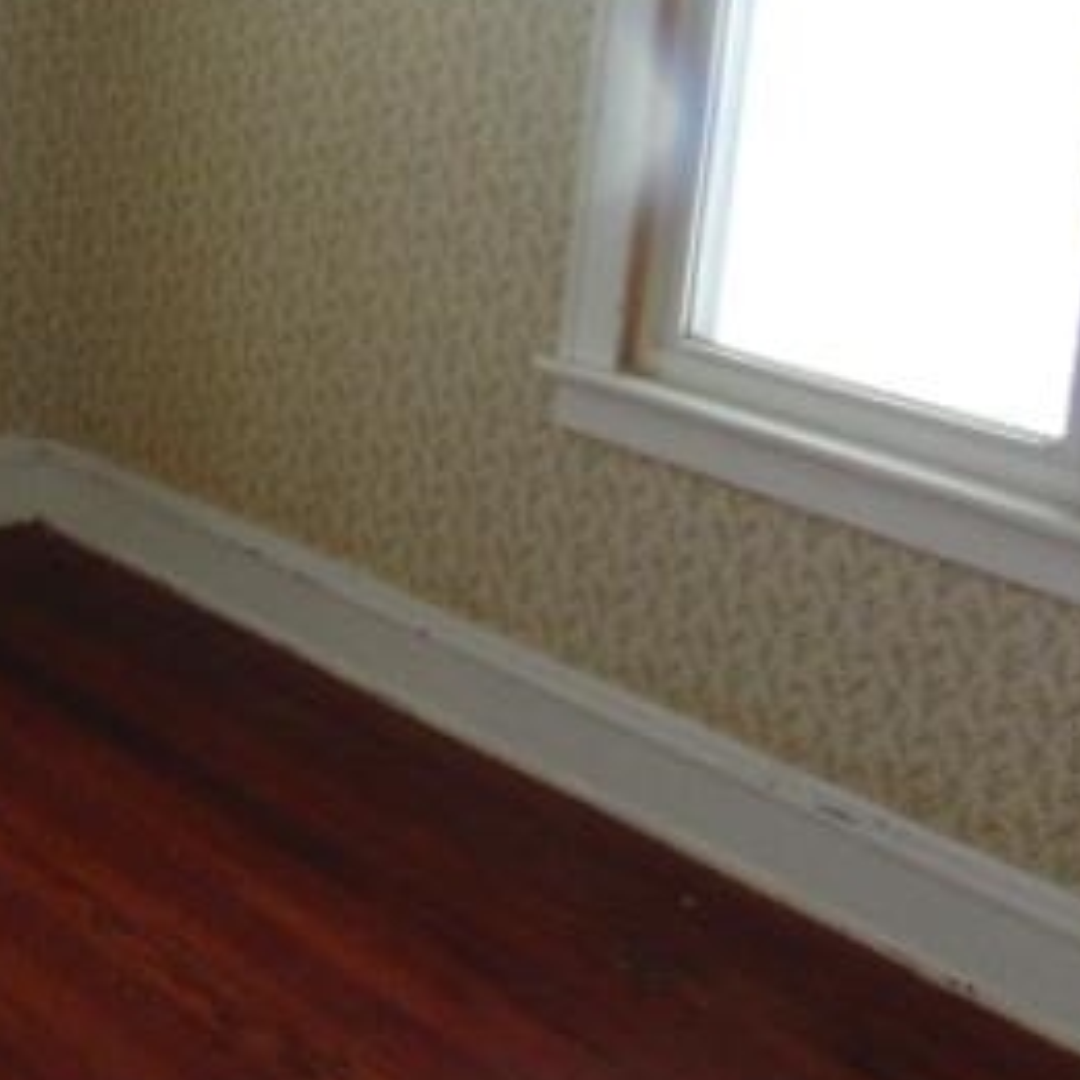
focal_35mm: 65
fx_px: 2294
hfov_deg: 25.3
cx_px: 12
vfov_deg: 25.8
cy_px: 141
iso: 250
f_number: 3.1
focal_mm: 5.4
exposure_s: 1/40
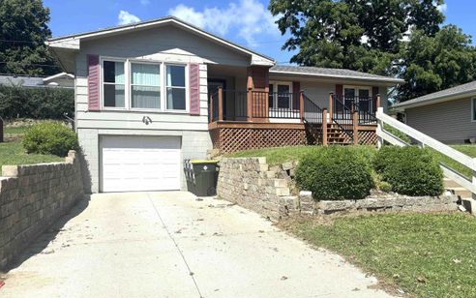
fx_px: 363
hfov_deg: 66.4
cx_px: 240
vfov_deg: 44.5
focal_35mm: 28
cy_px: 166
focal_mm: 5.96
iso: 50
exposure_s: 1/4425
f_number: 1.6
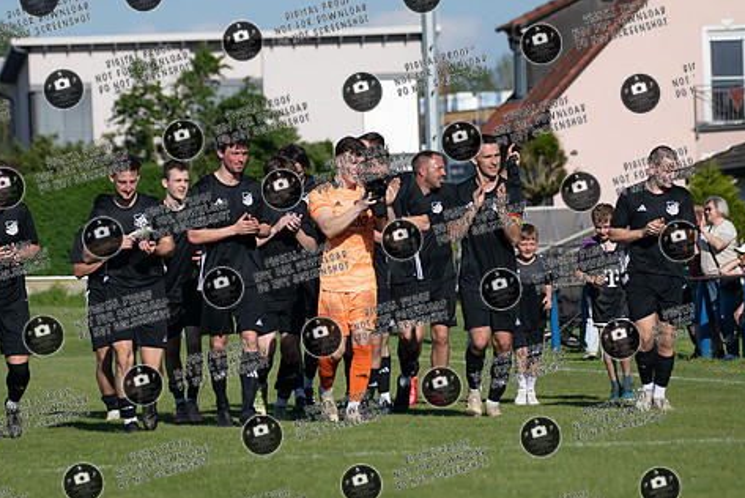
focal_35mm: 245
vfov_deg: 5.6
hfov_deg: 8.4
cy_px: 208
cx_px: 309
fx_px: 5073
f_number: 5.6
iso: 100
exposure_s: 1/800
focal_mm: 200
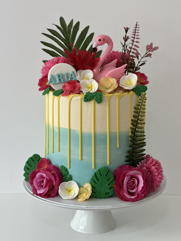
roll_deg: -0.9
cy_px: 120
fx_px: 537
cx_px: 90
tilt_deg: -13.1
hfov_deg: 19.1
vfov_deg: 25.3
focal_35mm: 77
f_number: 2.8
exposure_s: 1/121
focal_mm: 9
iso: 160
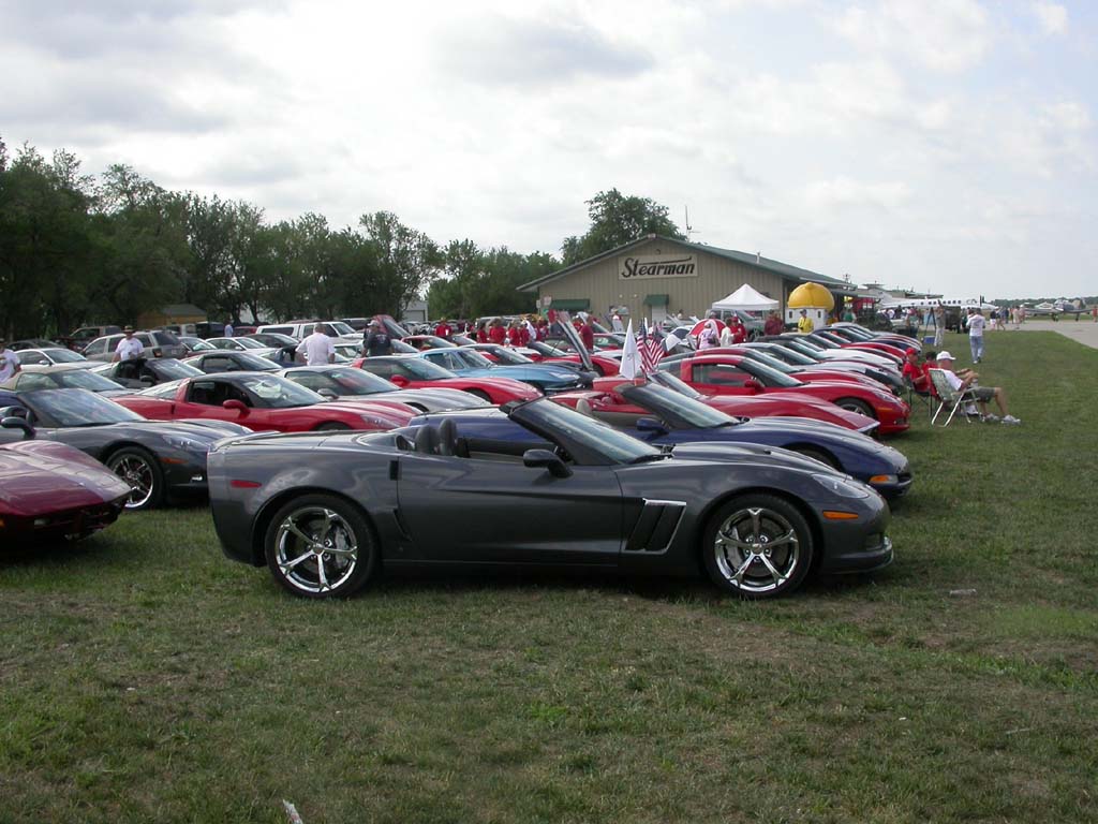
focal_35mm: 38
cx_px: 549
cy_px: 412
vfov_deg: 37.7
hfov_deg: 49.0
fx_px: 1205
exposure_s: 1/286
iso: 100
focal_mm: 7.85
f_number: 6.7
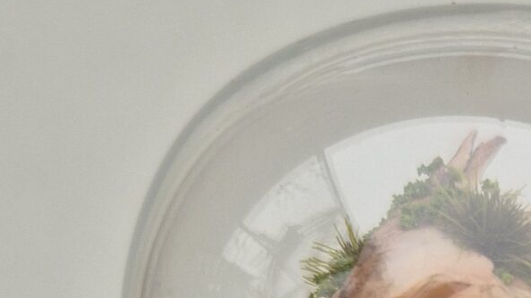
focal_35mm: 108
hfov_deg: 18.9
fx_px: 1521
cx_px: 602
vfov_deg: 9.7
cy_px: 746
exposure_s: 1/180
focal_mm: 5.4
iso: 64
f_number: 1.8
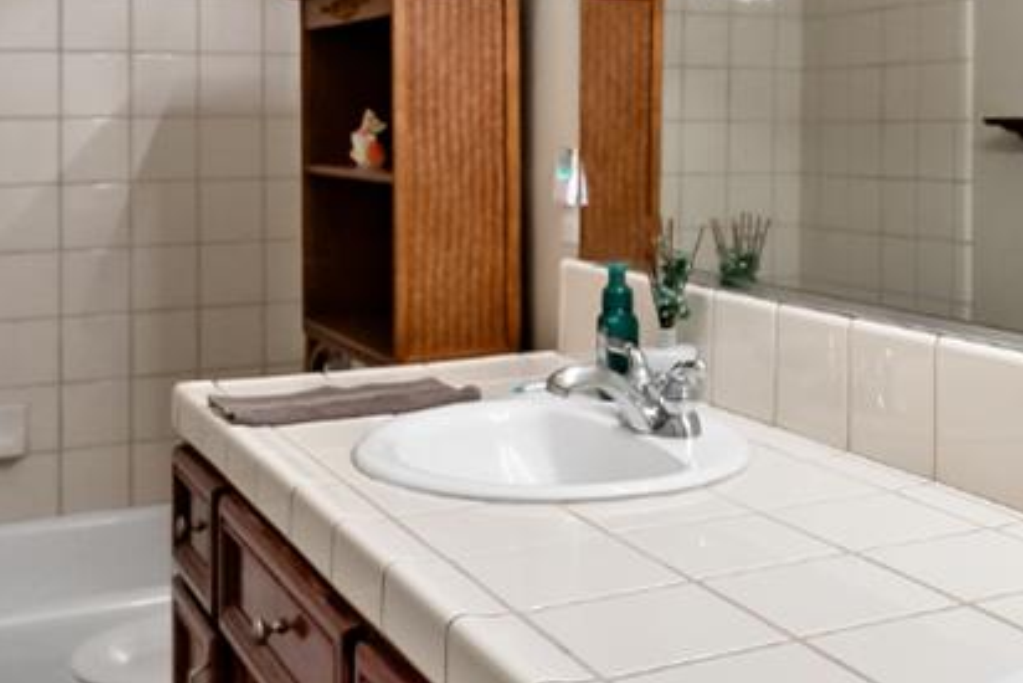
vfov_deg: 26.0
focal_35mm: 51
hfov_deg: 38.3
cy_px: 139
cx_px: 703
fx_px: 1450
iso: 1000
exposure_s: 1/160
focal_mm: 14
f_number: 4
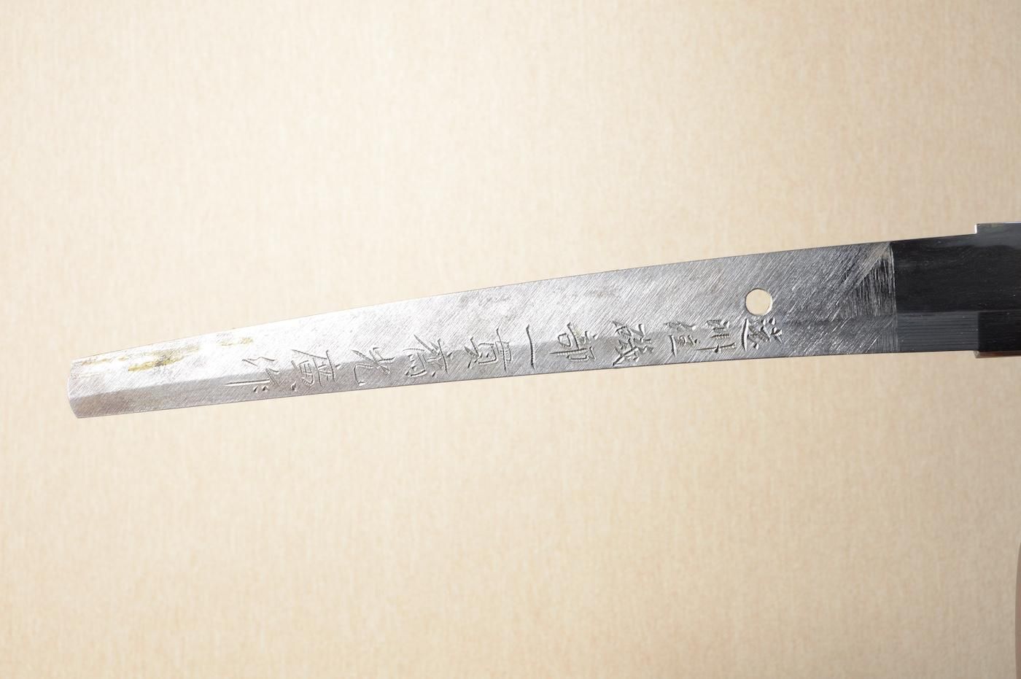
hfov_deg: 30.5
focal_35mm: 66
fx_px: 1870
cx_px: 510
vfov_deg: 20.6
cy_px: 340
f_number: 11
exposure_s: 1/2
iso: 400
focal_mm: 44
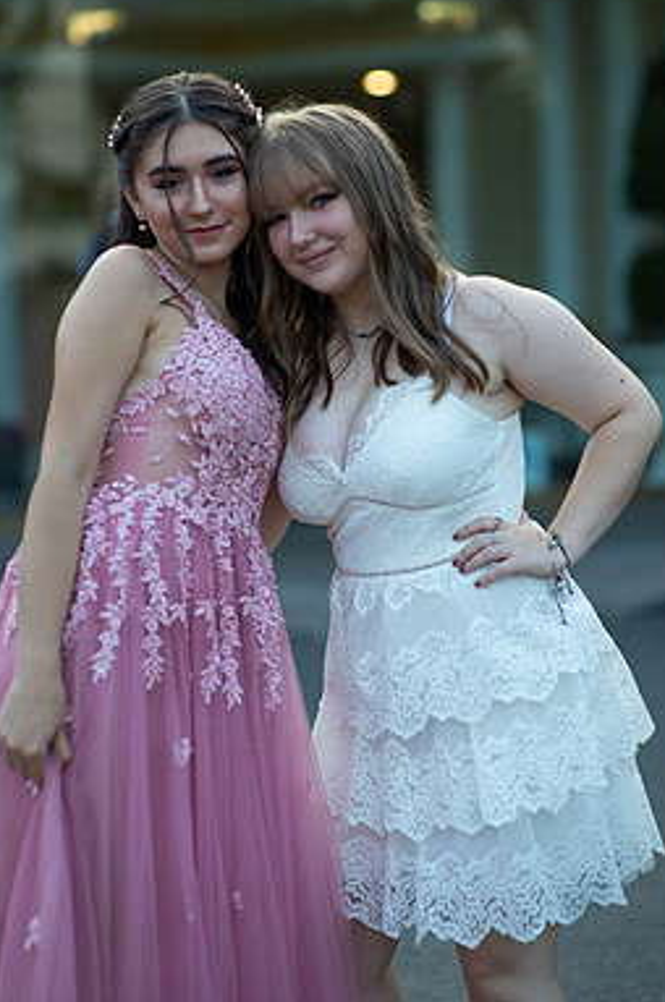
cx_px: 300
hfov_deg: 13.6
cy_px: 424
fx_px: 2781
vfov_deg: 20.4
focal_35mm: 100
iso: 250
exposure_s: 1/1000
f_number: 2
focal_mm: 85
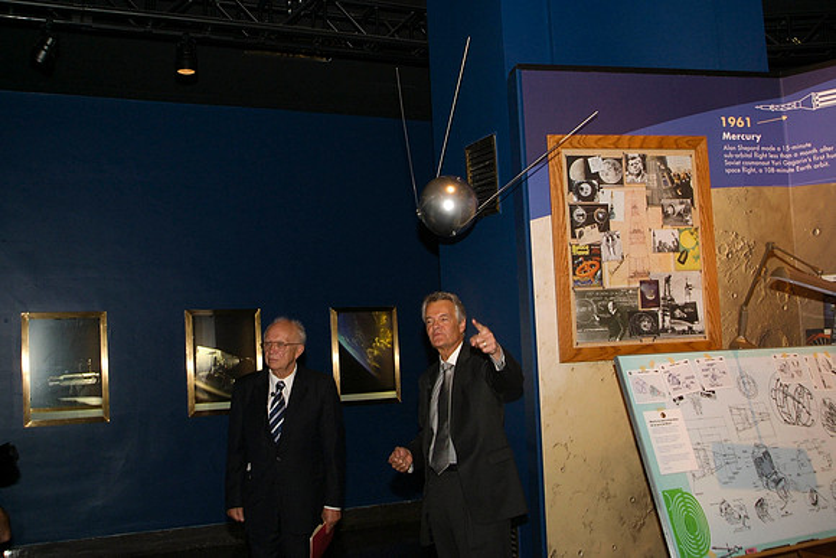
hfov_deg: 53.1
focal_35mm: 36
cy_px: 279
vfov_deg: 36.9
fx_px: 836
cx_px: 418
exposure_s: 1/45
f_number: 8
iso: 800
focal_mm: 24
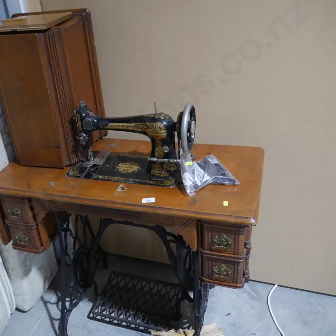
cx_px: 109
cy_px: 156
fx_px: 395
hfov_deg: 45.3
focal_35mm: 36
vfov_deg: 46.0
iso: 500
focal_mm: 14
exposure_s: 1/60
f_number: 3.5
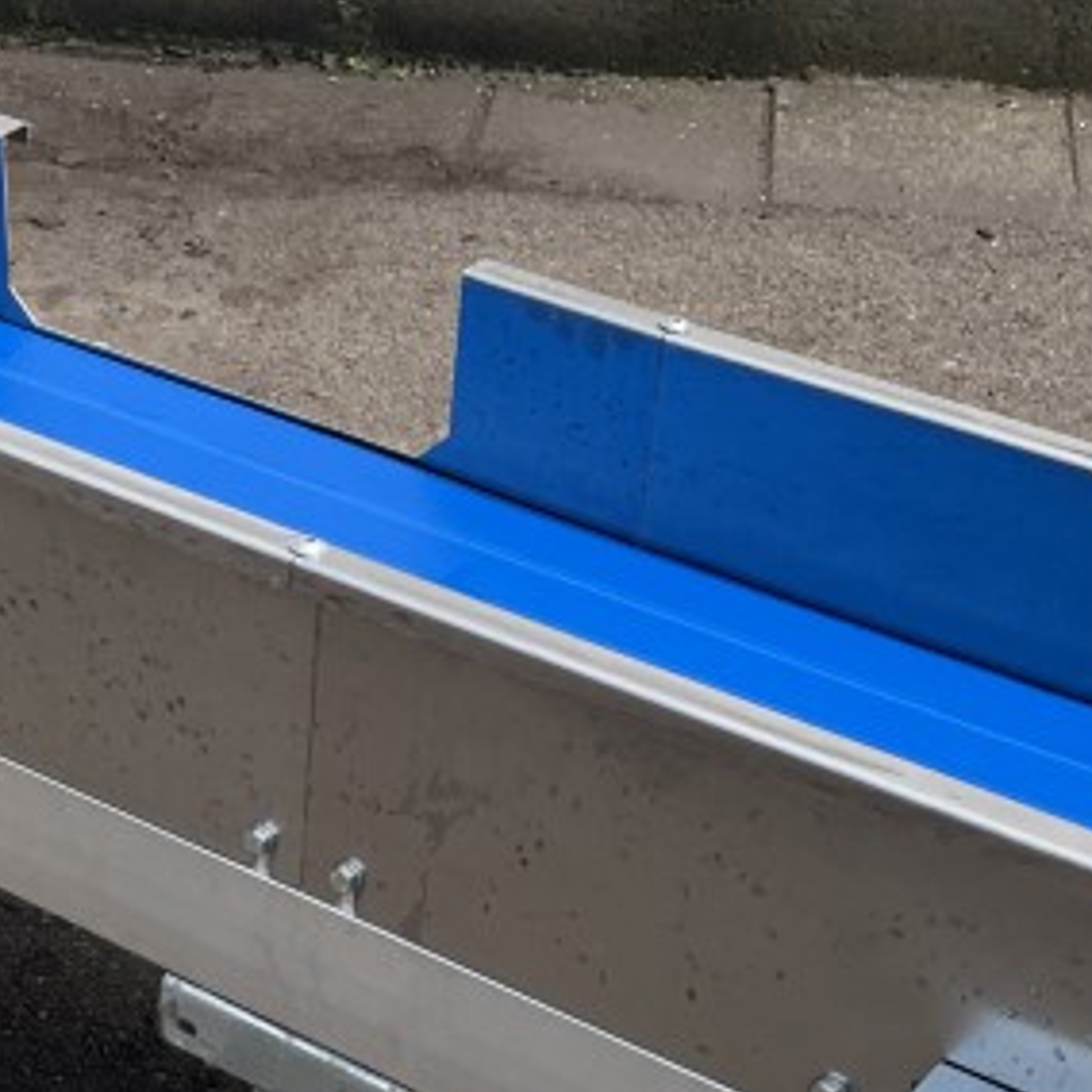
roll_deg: +2.3
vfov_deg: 20.9
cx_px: 223
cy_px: 600
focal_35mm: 83
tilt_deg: -30.6
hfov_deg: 20.7
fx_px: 2962
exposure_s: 1/2571
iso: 50
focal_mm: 5.1
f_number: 1.6
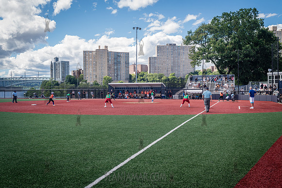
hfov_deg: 54.4
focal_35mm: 35
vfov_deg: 37.9
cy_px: 94
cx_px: 141
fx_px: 274
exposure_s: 1/800
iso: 400
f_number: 5.6
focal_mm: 35
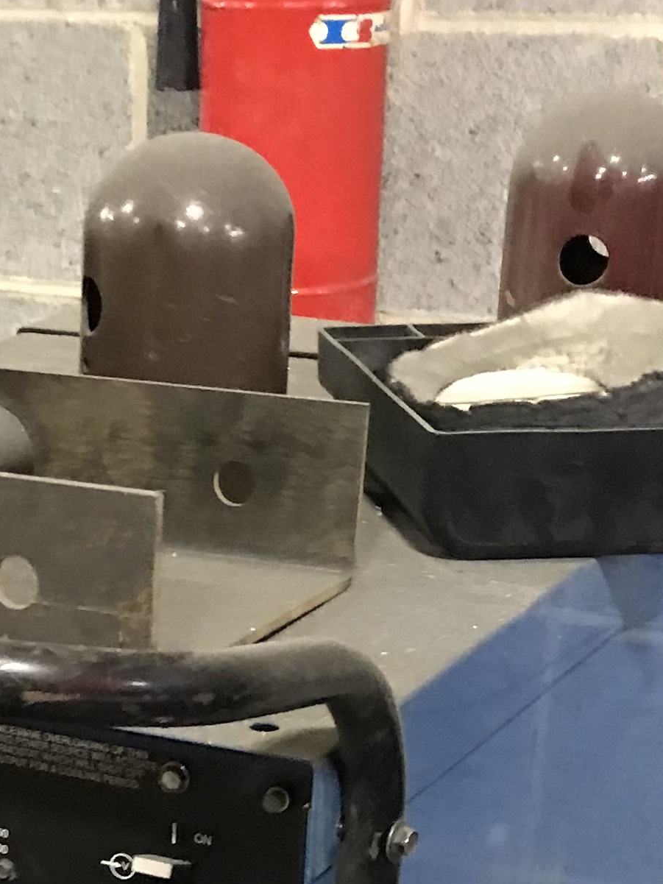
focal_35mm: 94
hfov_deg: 15.3
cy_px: 1035
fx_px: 2400
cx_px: -79
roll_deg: +0.5
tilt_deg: -23.0
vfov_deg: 19.7
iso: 100
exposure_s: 1/5
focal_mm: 3.99
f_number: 1.8
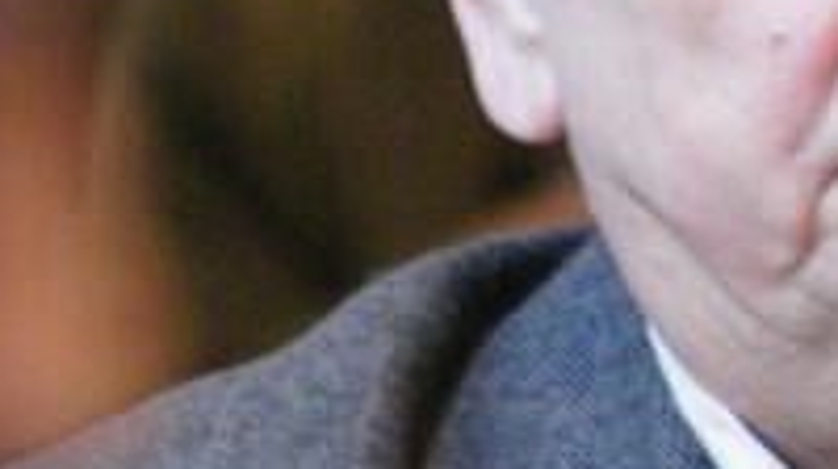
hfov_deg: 1.4
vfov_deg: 0.8
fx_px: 34272
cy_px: -80
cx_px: 1190
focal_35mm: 1544
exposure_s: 1/8
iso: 1600
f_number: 5.6
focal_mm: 280
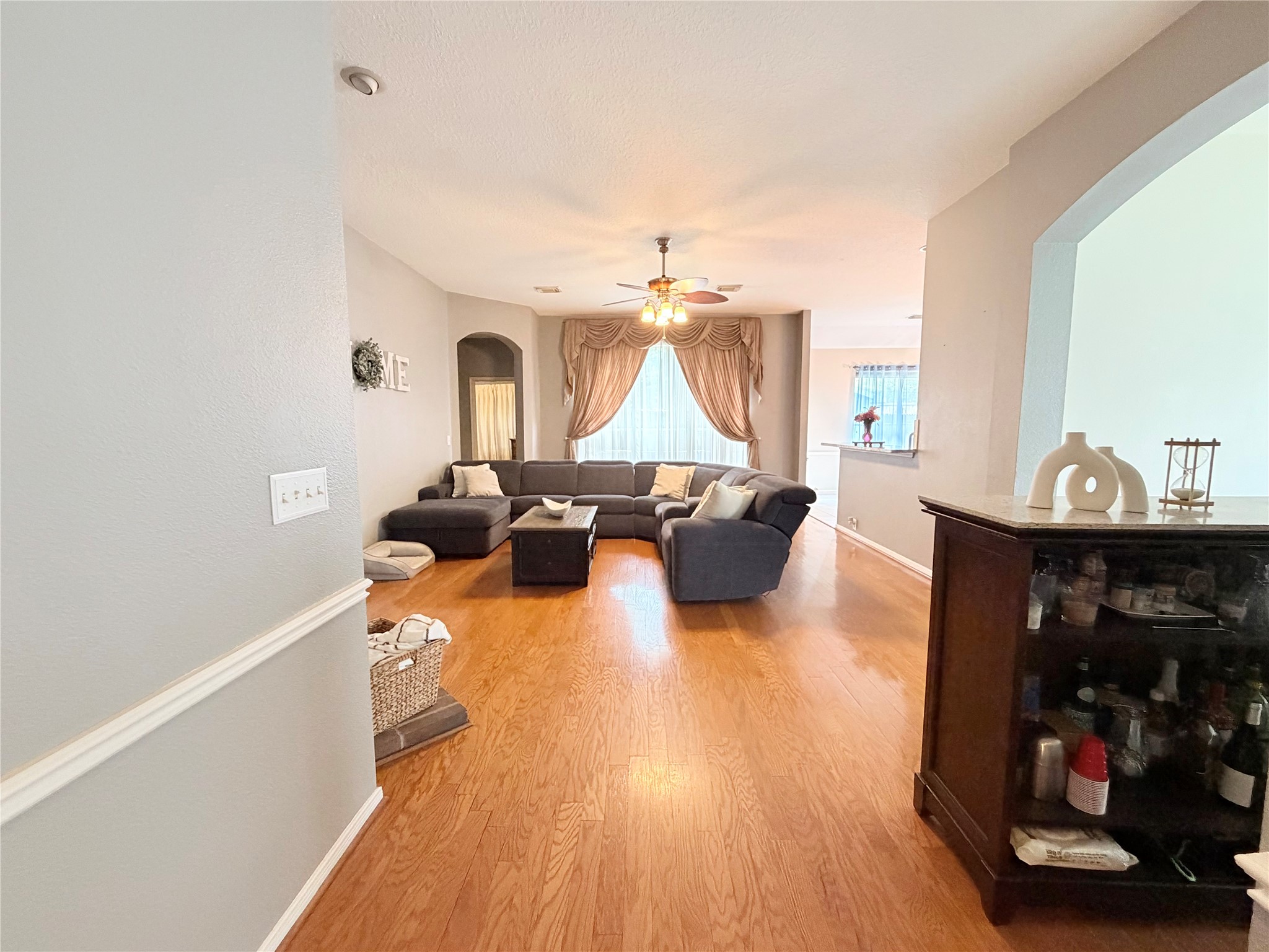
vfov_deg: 85.7
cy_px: 476
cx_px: 634
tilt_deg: -5.1
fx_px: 513
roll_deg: +0.8
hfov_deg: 102.1
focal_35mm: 14
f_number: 2.2
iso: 500
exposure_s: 1/60
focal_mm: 2.22
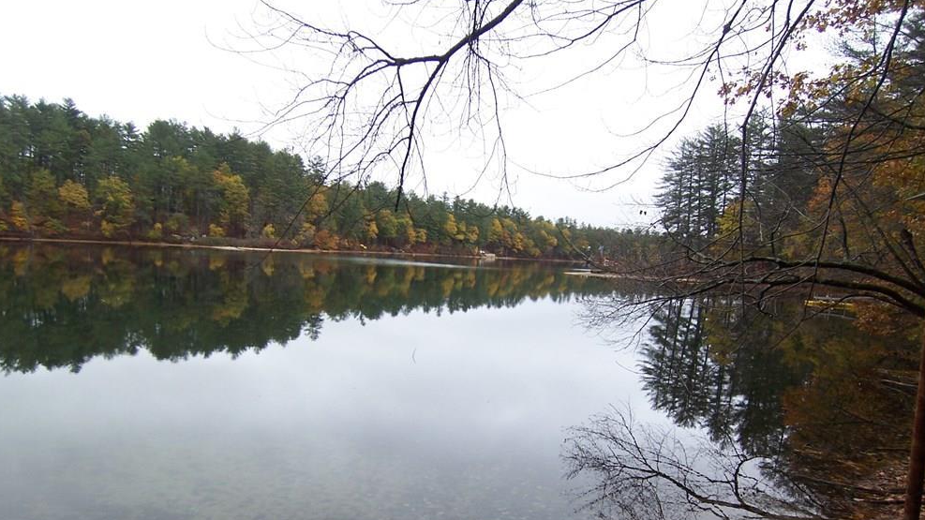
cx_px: 454
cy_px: 350
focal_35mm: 26
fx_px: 638
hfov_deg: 71.9
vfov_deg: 43.7
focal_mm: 3.8
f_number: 2.8
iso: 64
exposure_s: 1/320
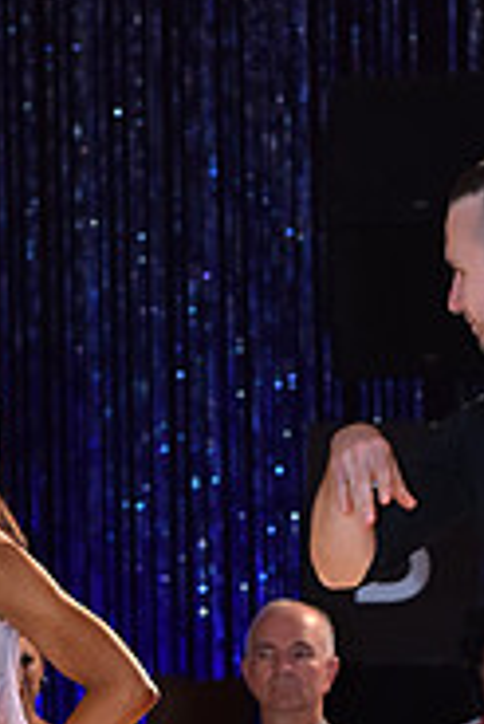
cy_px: 866
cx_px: 372
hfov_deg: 3.9
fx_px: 7105
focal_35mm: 353
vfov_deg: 5.8
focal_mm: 112
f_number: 5
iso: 2000
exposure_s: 1/250
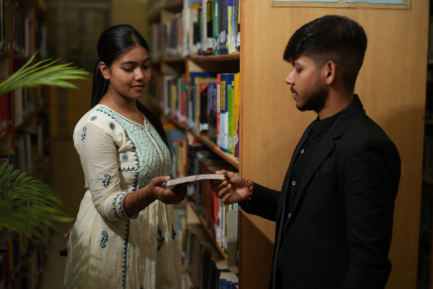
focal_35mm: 50
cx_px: 216
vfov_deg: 27.0
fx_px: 601
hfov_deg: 39.6
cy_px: 144
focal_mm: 50
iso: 160
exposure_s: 1/250
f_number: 2
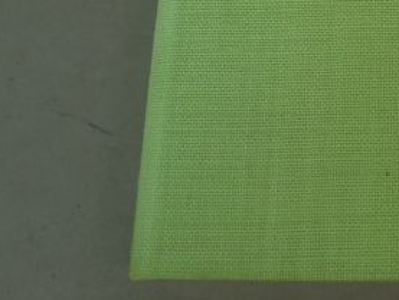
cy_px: -102
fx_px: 899
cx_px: 474
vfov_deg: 17.6
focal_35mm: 78
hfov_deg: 23.0
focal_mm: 4.8
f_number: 2.8
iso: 100
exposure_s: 1/60
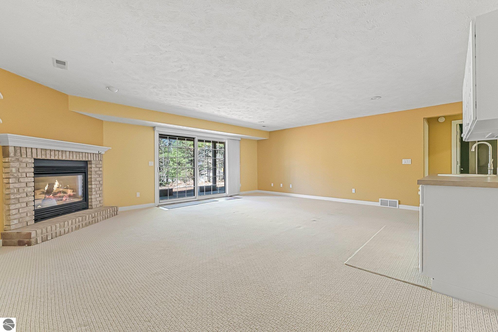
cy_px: 166
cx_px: 249
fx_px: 206
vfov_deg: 77.7
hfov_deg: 100.7
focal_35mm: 15
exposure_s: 1/50
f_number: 8
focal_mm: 14.9
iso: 12800
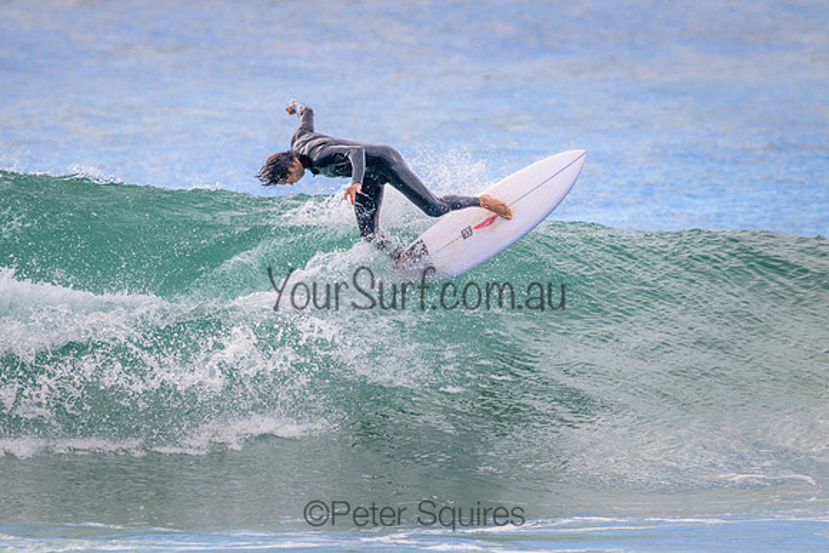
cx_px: 414
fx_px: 18426
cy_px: 276
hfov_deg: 2.6
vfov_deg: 1.7
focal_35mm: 800
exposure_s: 1/2000
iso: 2800
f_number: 13
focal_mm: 800
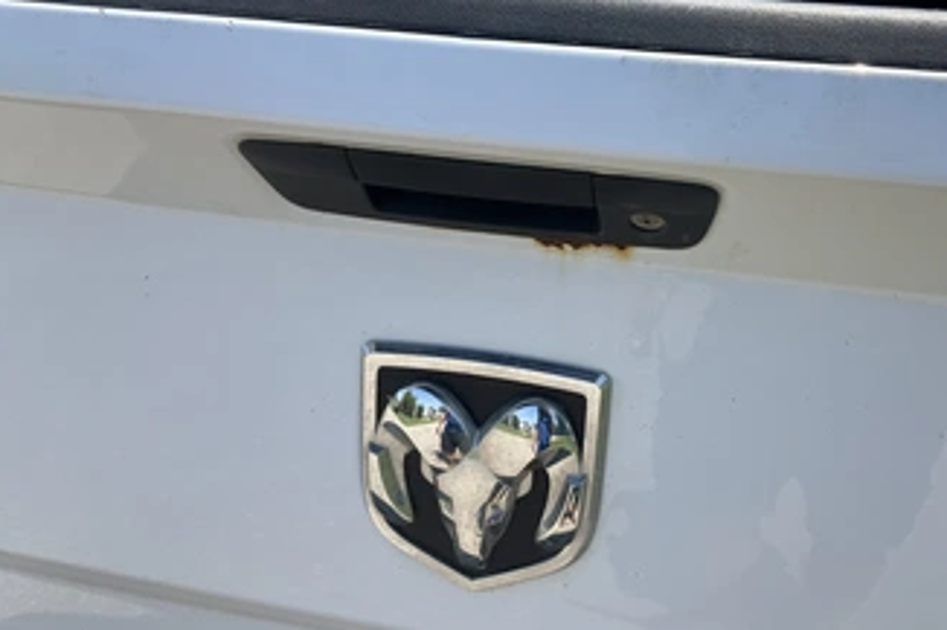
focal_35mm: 37
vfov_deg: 35.7
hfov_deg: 51.6
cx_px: 566
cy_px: 244
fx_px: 973
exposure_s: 1/997
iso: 25
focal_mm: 3
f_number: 1.8
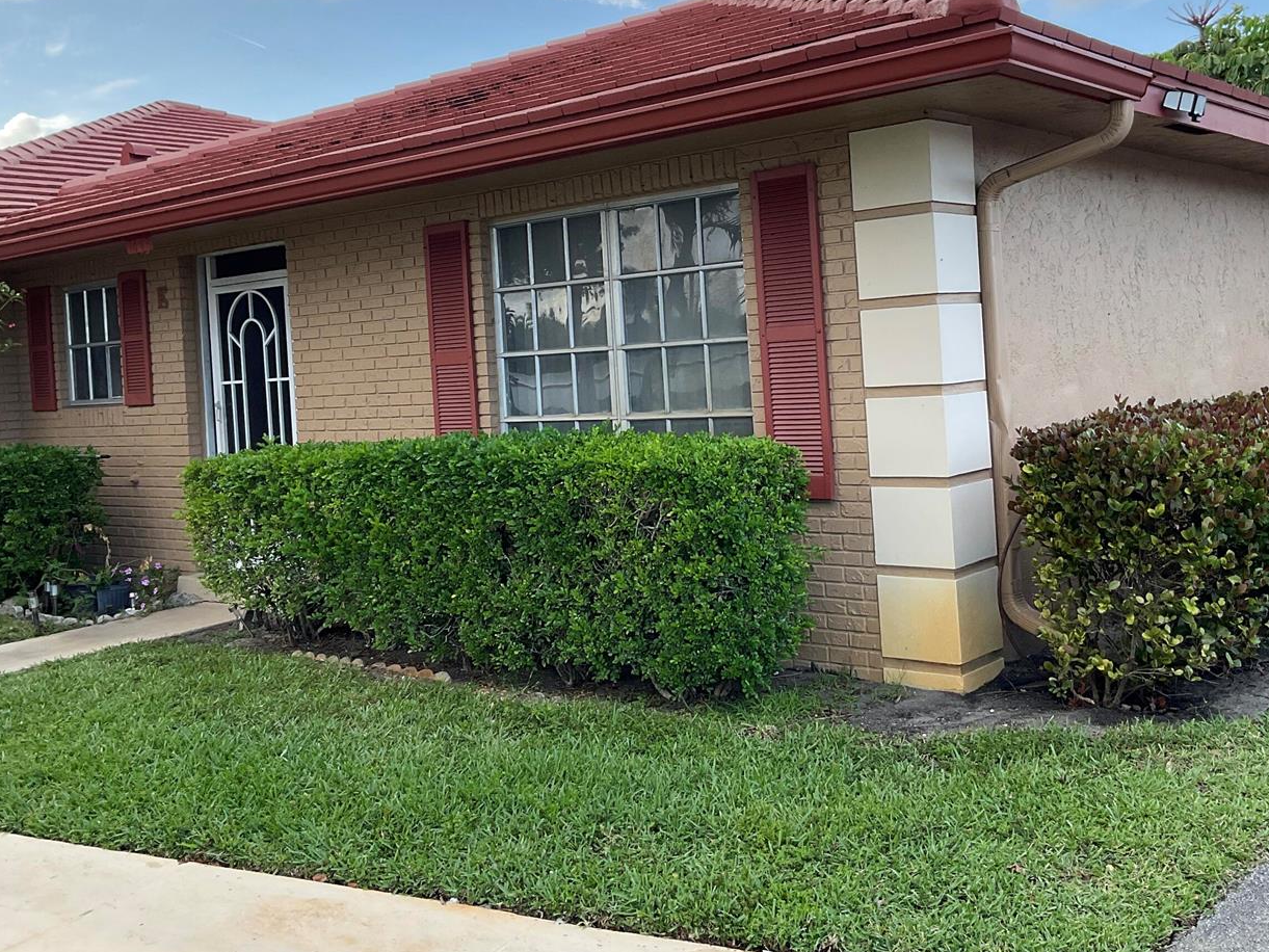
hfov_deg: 48.9
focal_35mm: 38
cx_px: 694
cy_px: 352
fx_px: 1393
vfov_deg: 37.5
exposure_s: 1/439
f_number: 1.8
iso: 16
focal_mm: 3
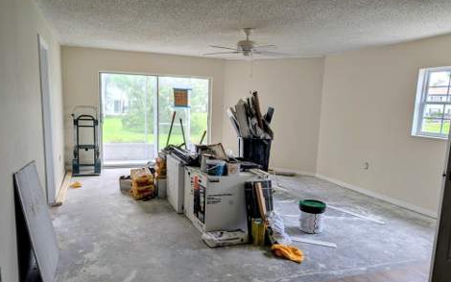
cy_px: 163
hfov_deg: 70.4
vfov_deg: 47.5
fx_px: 320
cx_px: 222
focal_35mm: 26
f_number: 1.68
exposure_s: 1/66.6
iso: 19
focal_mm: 6.9
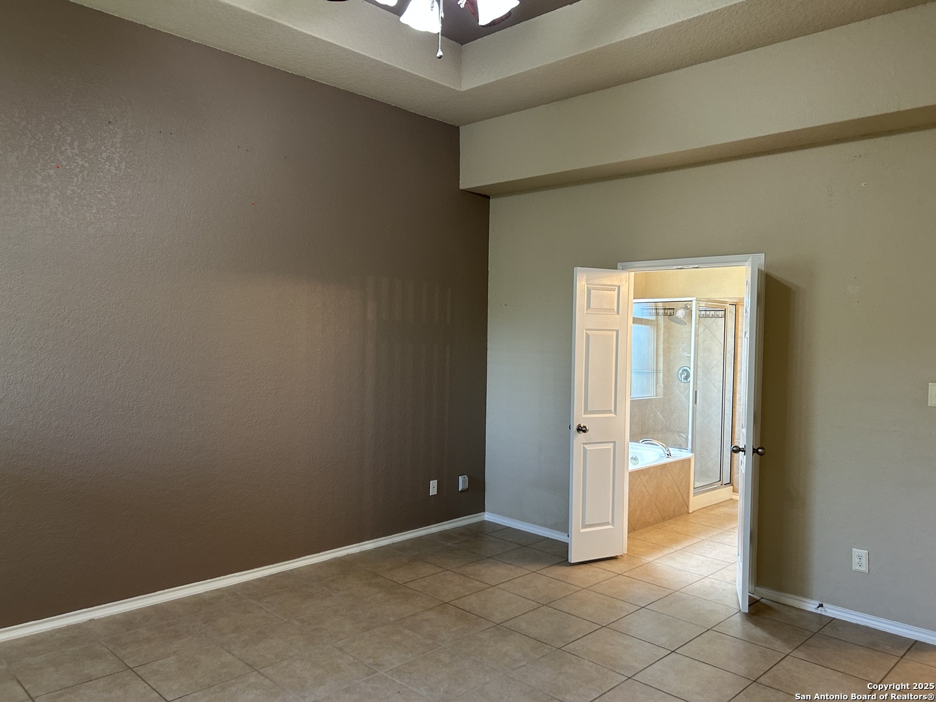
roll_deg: -1.0
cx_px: 468
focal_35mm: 26
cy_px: 351
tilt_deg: -1.2
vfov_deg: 53.1
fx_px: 703
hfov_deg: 67.3
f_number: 1.5
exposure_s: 1/60
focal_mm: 5.7
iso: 125
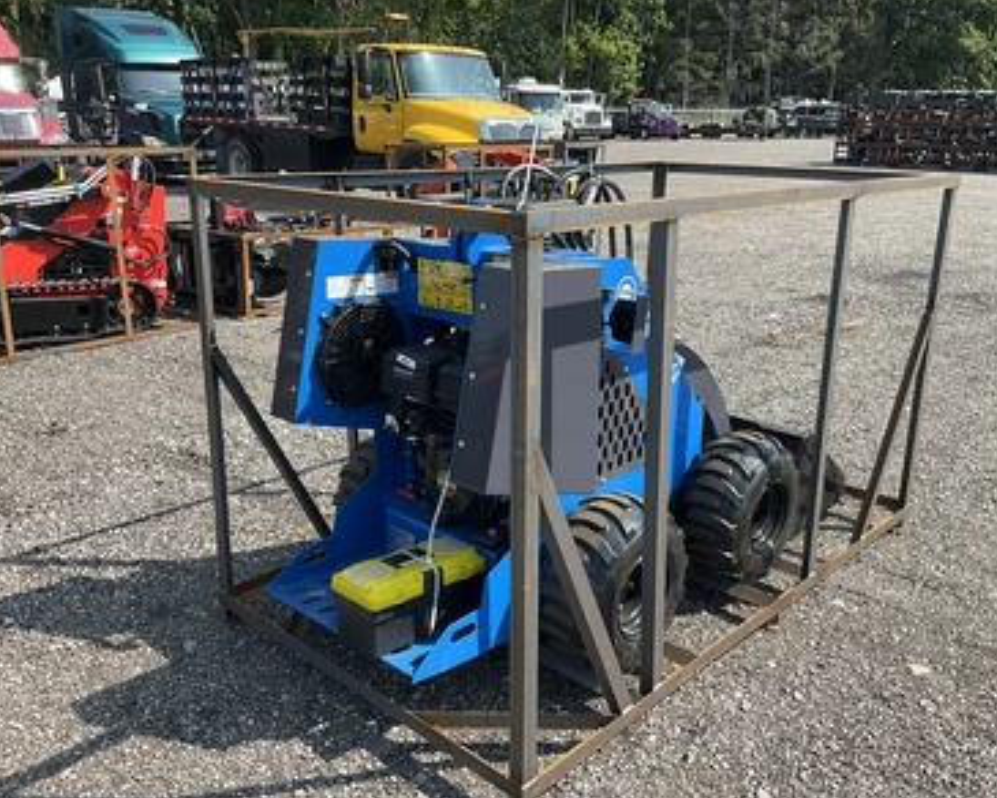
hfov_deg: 57.2
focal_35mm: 31
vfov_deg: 47.1
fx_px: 915
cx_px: 522
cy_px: 402
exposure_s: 1/770
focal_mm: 3
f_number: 1.8
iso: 25
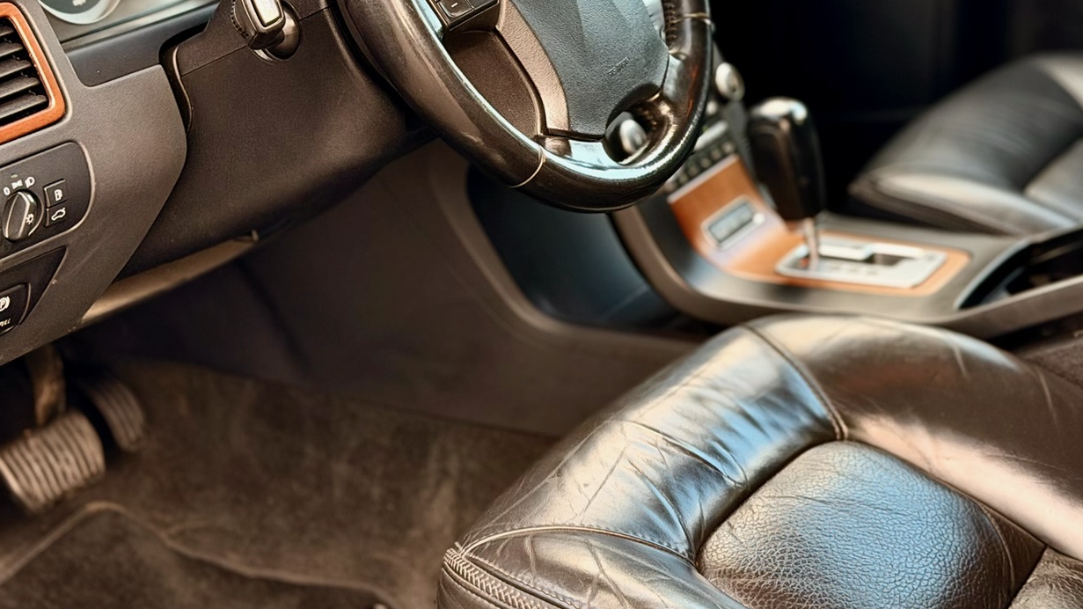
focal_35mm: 87
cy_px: 122
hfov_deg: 24.4
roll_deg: +0.3
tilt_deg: -17.5
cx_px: 670
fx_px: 2498
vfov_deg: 13.8
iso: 100
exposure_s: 1/197
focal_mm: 6.76
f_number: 1.78
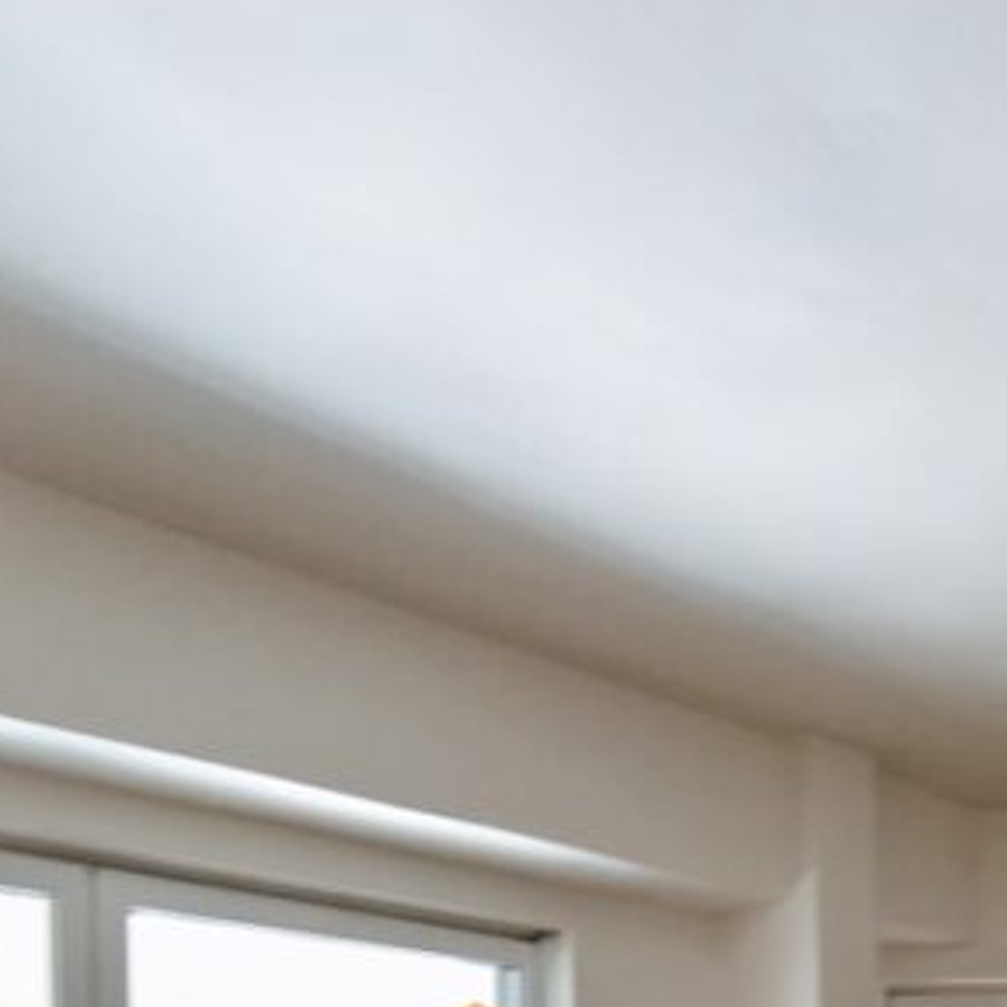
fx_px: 1547
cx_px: 868
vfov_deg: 30.1
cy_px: 1244
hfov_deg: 34.4
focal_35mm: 47
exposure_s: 1/33.3
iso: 400
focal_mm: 1.91
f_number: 2.2
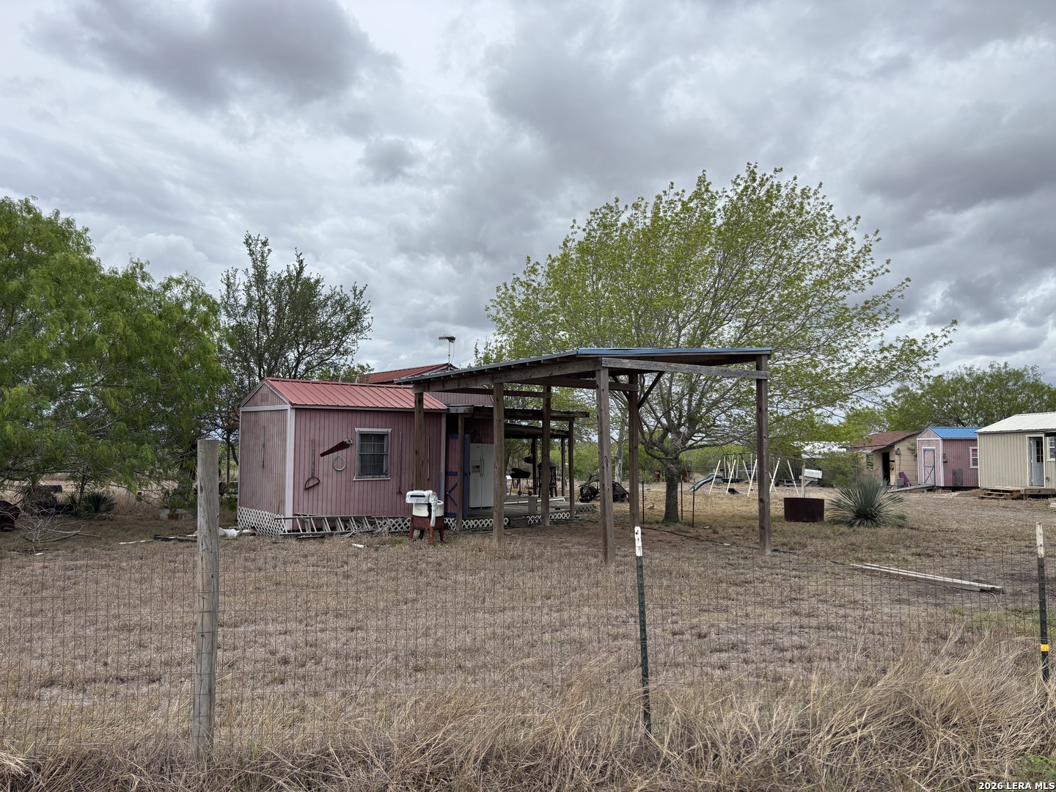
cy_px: 396
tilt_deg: +1.8
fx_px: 793
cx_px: 528
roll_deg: -0.2
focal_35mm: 26
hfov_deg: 67.3
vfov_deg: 53.1
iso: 50
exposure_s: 1/5348
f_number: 1.6
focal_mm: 5.96
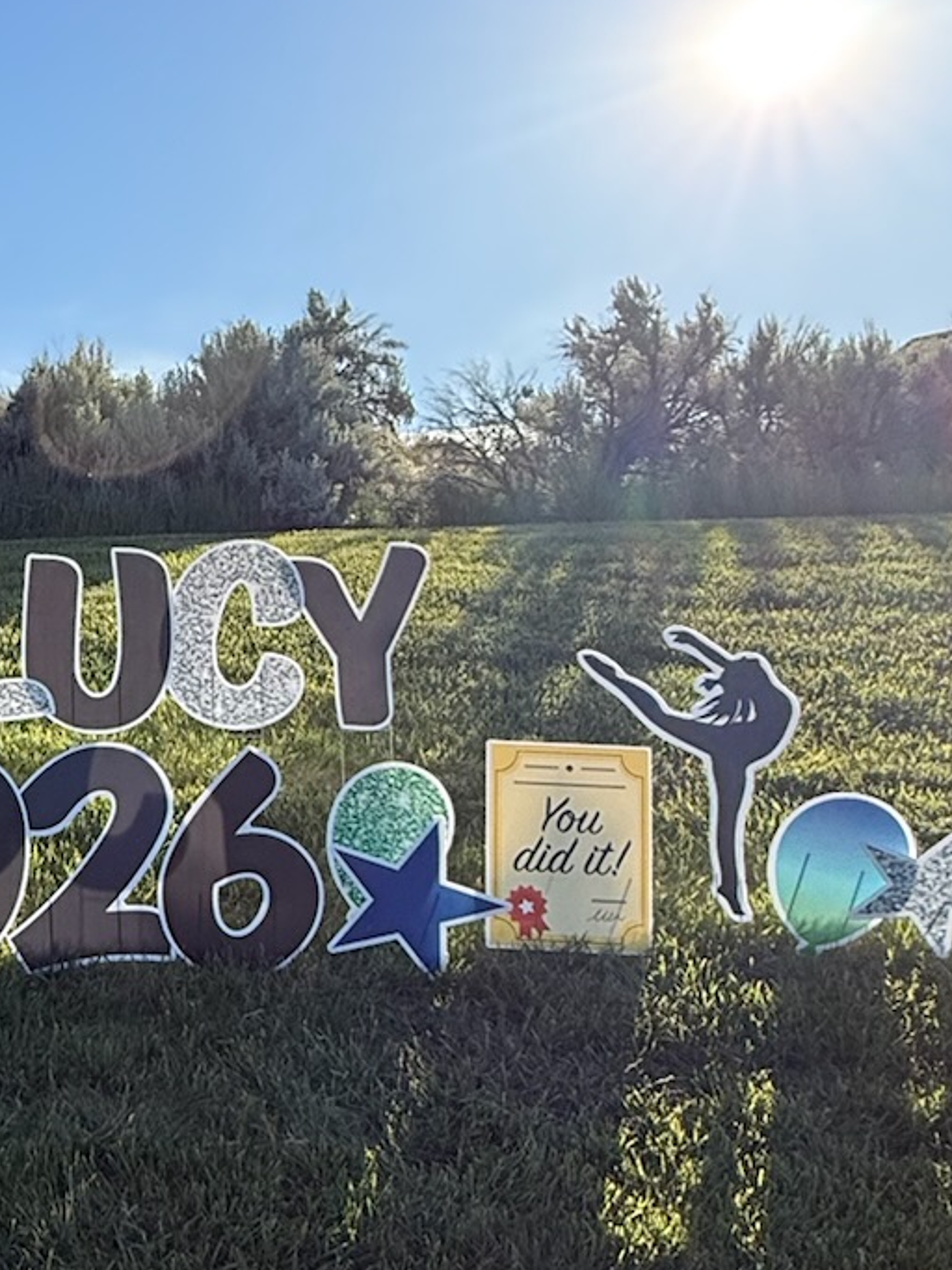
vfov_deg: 44.8
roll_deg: -1.0
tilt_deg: +3.8
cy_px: 660
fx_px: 1541
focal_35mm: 42
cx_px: -318
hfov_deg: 27.8
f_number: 2.2
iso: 64
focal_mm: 2.22
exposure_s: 1/1497
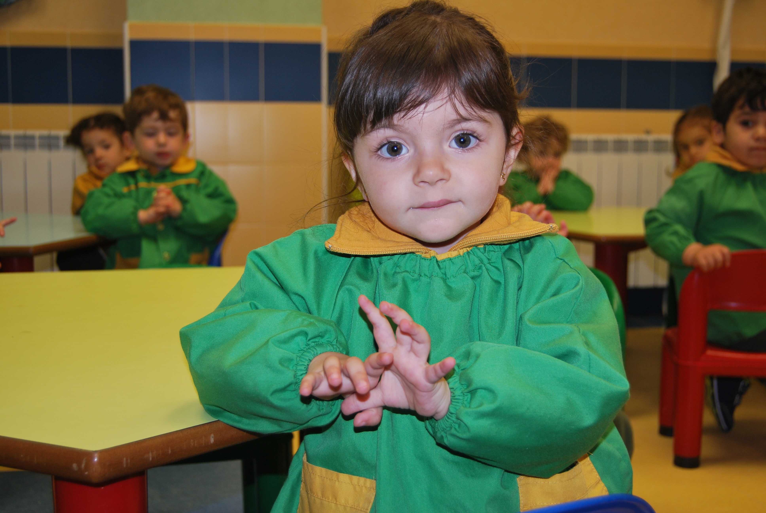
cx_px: 383
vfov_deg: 29.0
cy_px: 256
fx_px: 991
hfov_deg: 42.3
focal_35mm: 46
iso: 200
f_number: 4.5
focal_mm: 31
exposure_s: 1/60
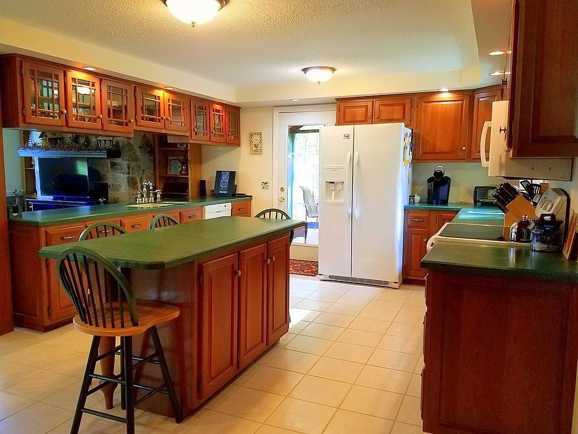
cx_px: 289
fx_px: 434
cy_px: 217
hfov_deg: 67.3
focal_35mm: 26
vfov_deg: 53.1
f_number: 1.7
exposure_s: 1/40
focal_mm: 4.2
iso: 160
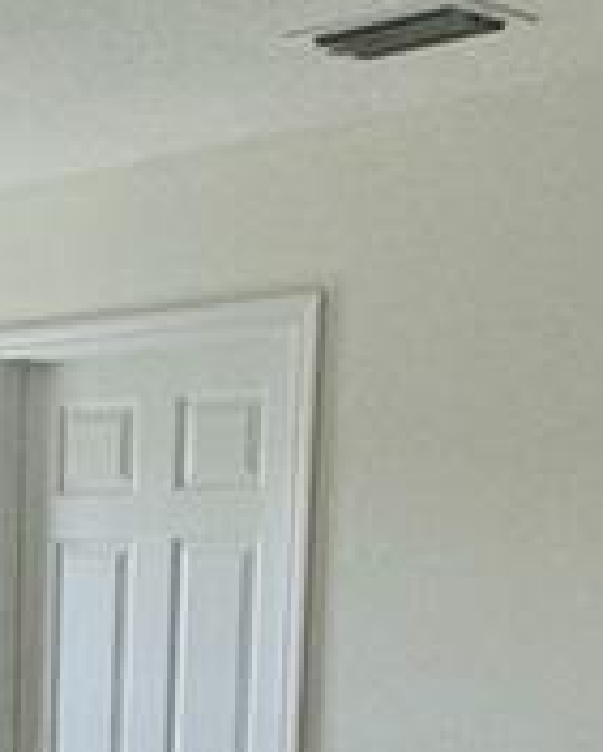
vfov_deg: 19.7
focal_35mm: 93
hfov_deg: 14.3
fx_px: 2073
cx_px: -543
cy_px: 816
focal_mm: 2.22
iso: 200
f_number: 2.2
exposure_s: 1/99
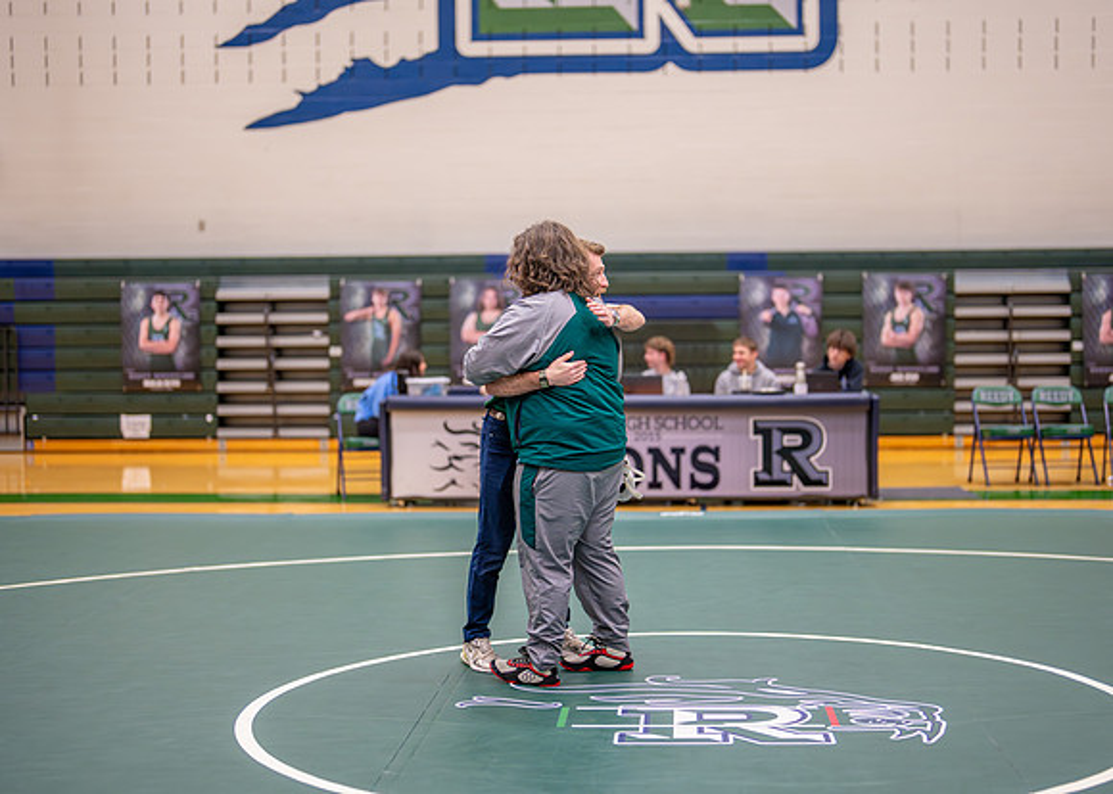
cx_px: 569
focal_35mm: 59
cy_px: 392
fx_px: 1853
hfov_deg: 33.4
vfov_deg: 24.2
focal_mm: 50
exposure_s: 1/800
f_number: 1.2
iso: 1000
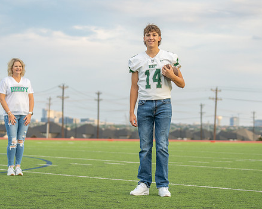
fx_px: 767
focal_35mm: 99
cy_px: 99
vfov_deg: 15.5
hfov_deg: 19.4
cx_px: 153
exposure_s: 1/400
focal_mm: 70
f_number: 2.8
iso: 125
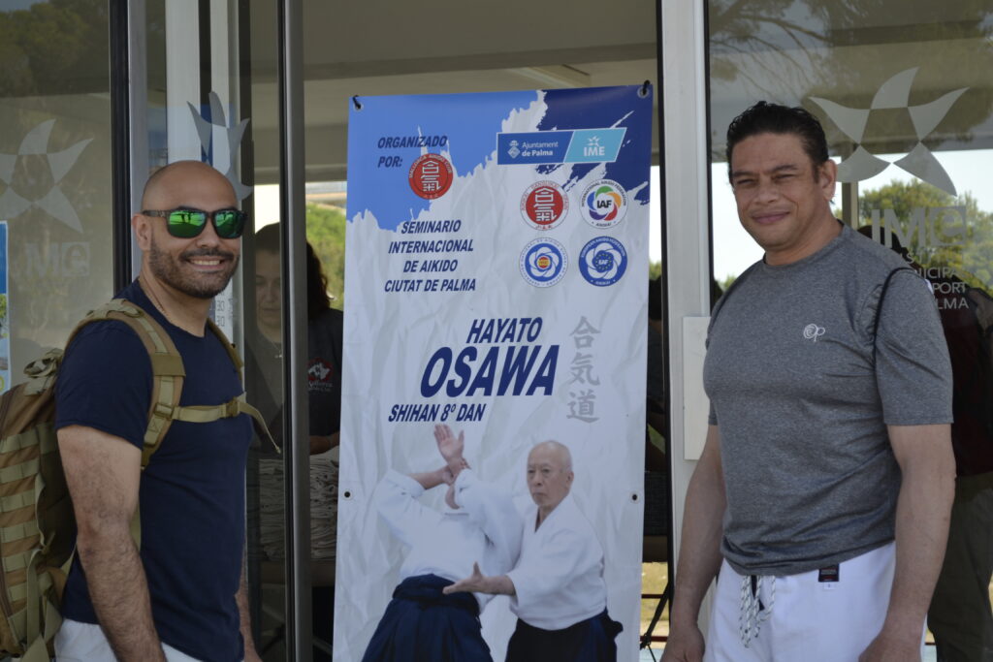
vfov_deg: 16.6
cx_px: 496
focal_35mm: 82
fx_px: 2276
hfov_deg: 24.6
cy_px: 331
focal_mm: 55
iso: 100
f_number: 6.3
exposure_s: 1/160
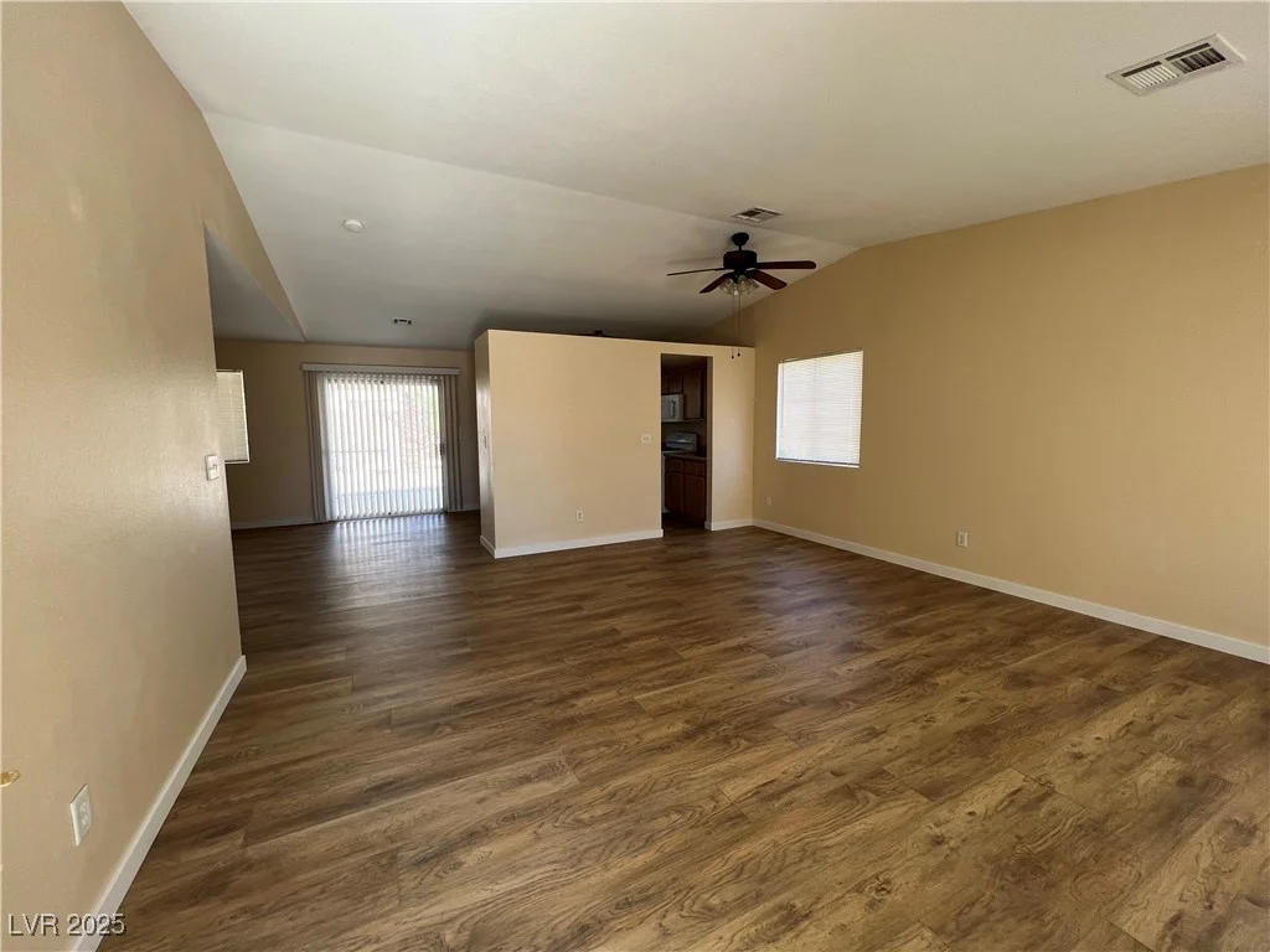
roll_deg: +0.0
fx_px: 477
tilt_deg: -6.8
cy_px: 476
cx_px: 635
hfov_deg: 106.2
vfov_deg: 89.9
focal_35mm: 13
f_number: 1.8
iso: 40
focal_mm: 1.57
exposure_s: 1/99
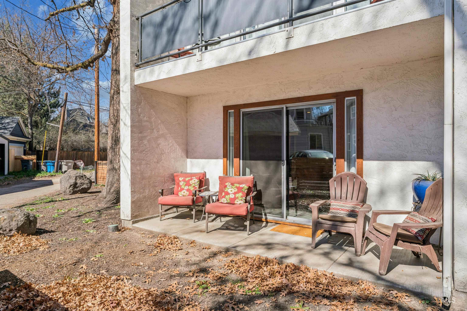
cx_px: 234
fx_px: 284
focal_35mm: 22
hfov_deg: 78.8
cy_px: 156
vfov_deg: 57.4
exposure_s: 1/320
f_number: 13
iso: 400
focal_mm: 21.9
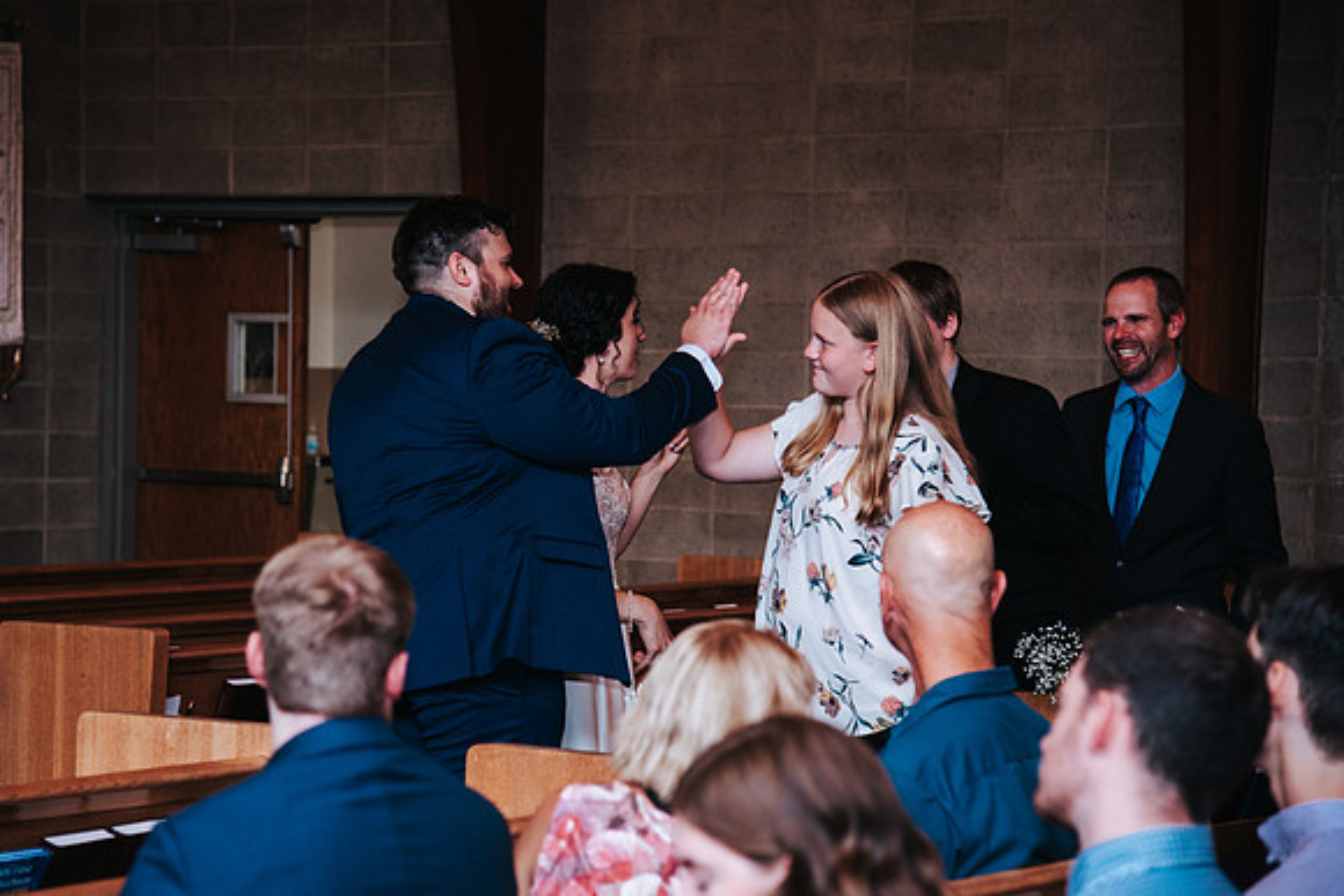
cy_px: 491
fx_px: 3734
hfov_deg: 20.4
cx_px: 584
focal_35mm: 100
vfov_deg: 13.7
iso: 1000
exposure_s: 1/200
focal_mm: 86
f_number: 4
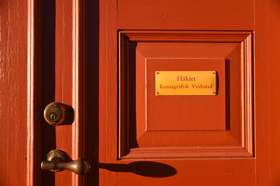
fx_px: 303
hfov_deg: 49.6
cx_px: 140
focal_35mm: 39
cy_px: 93
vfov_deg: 34.2
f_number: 3.2
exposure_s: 1/500
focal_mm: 26
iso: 100
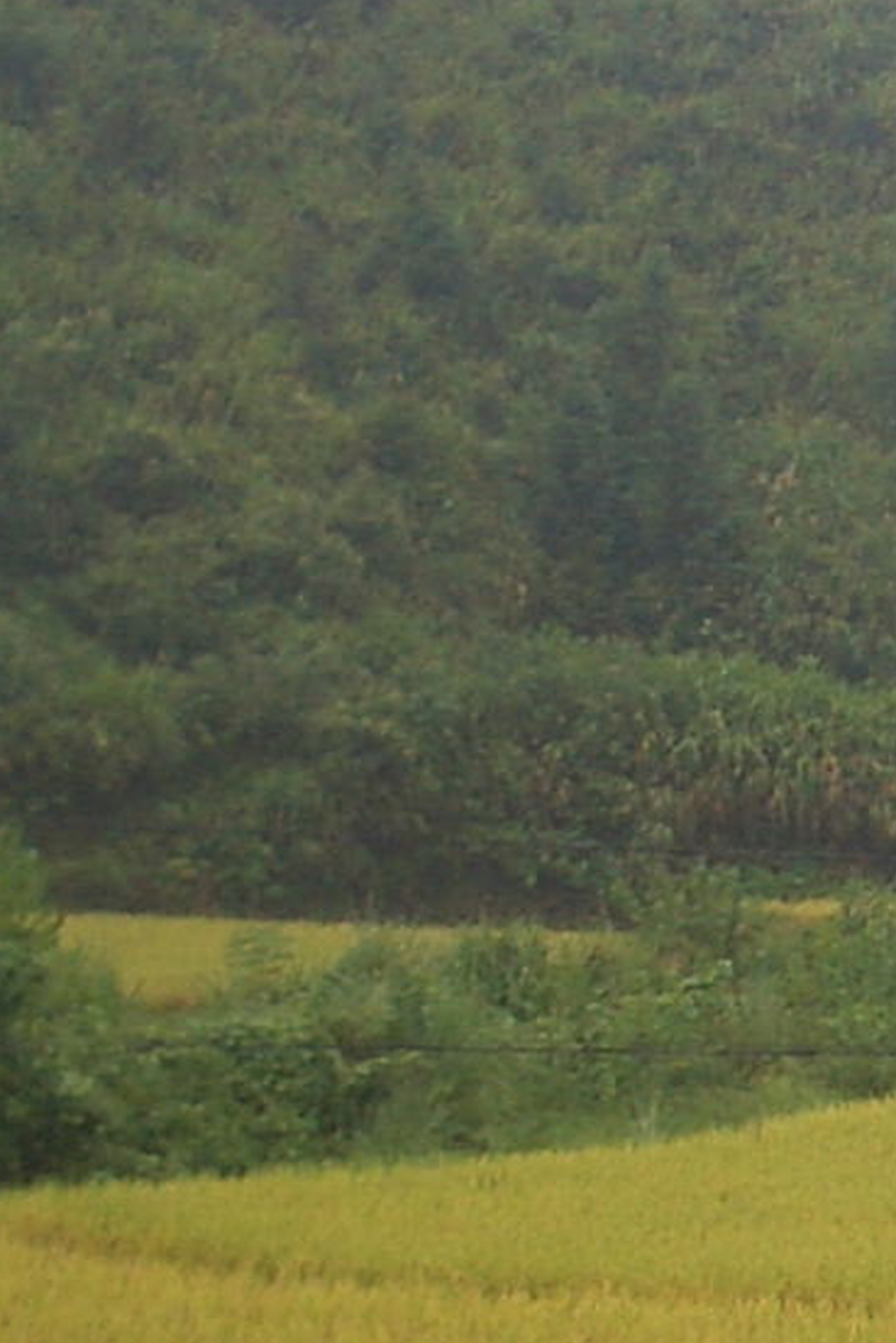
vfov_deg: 16.0
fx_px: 4738
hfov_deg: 10.5
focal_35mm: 127
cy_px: 1026
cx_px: 1299
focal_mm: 5.8
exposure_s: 1/60
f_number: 2.6
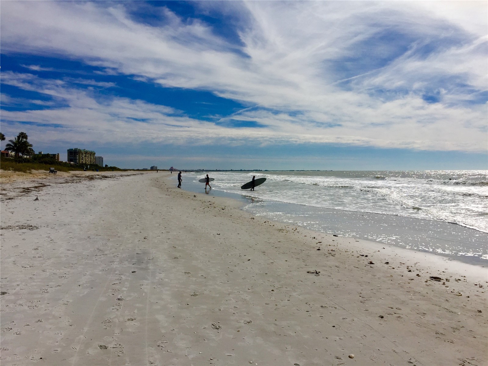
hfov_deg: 61.7
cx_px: 244
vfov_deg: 48.2
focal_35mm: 29
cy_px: 183
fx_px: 409
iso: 32
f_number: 2.2
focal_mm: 4.15
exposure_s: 1/9901
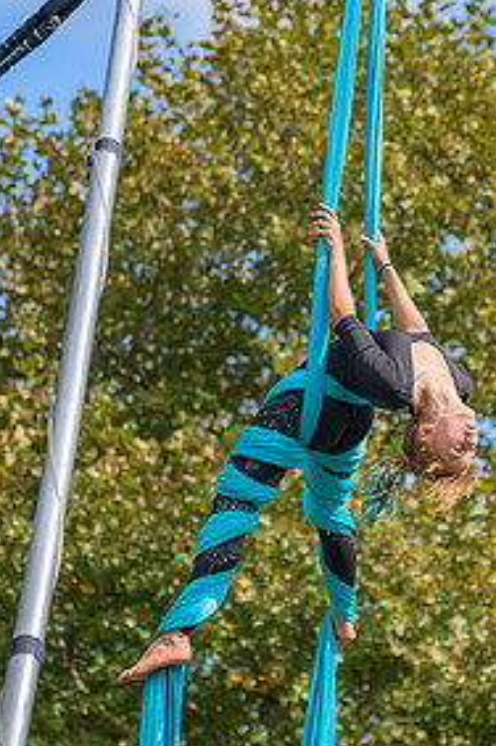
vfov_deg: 10.8
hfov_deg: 7.2
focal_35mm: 191
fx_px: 3957
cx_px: 361
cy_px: 467
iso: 125
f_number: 4
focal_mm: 120
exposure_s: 1/500
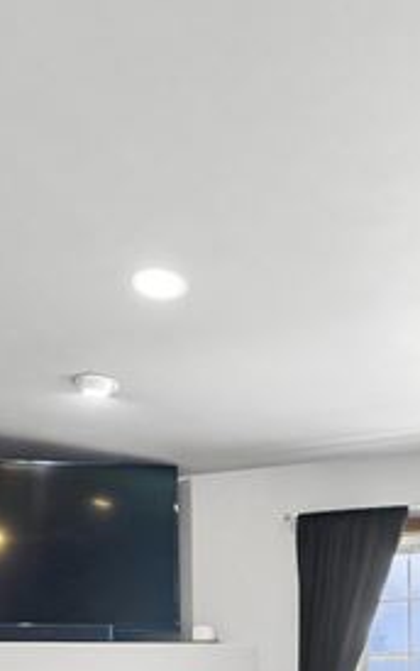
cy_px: 726
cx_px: 95
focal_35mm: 76
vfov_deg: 25.3
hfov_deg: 17.1
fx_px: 1391
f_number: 9
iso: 800
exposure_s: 1/13
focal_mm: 16
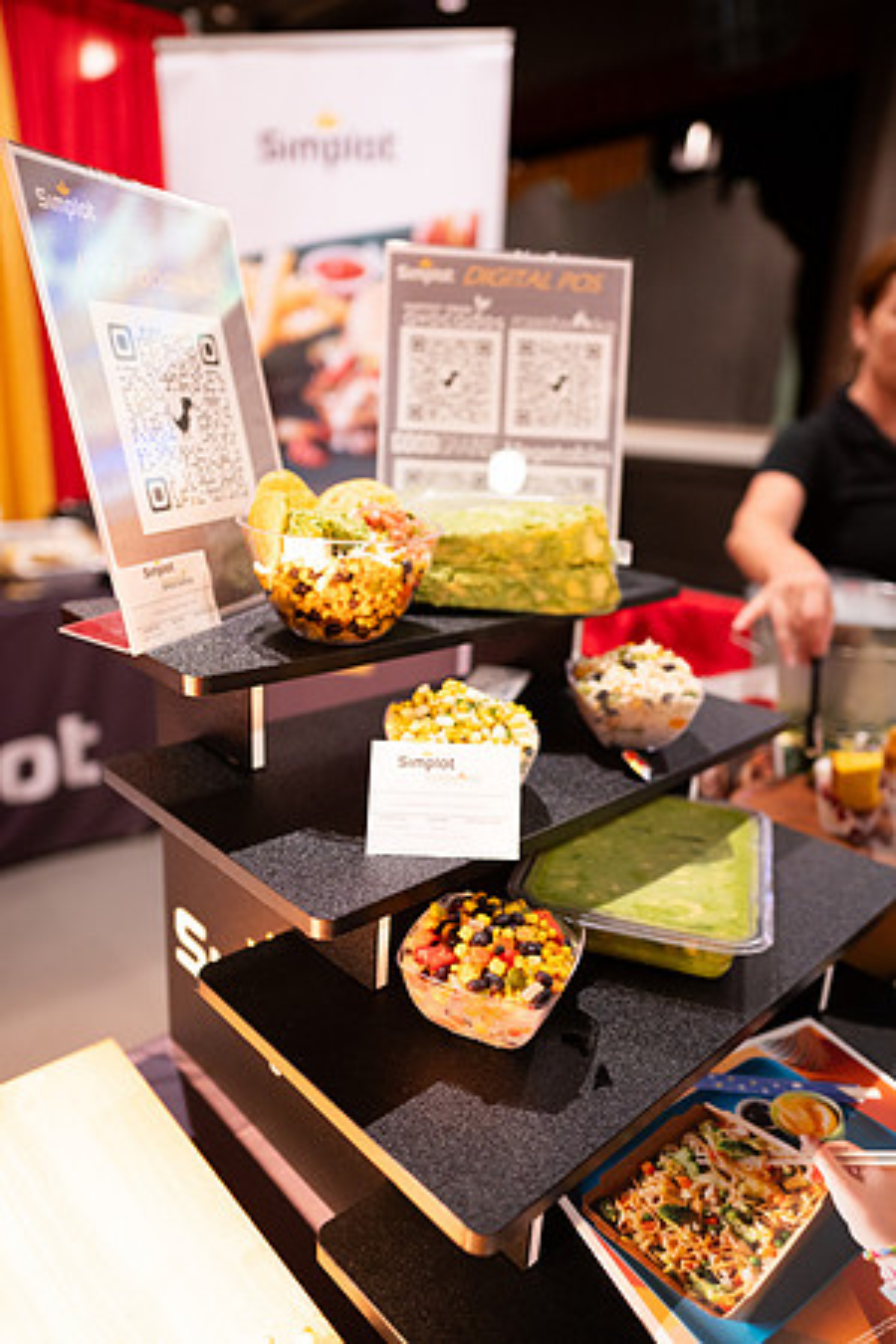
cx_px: 448
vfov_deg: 73.7
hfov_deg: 53.1
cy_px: 672
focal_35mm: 24
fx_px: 896
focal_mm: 24
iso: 1250
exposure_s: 1/200
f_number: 1.8
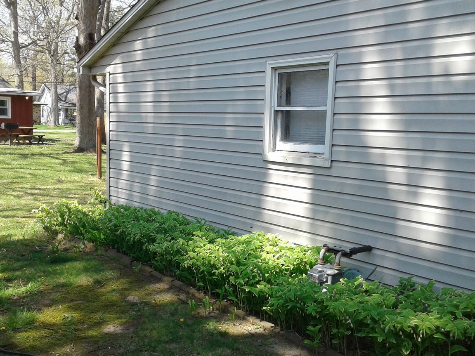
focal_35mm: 43
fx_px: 590
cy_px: 183
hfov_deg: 43.8
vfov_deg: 33.6
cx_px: 219
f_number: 2.2
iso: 50
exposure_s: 1/421
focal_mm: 3.3
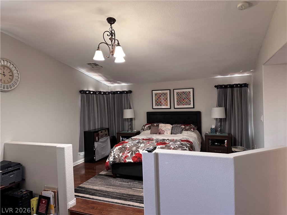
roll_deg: +2.0
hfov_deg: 71.6
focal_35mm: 24
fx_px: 199
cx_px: 144
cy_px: 108
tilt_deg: -2.0
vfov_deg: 56.8
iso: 320
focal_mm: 6.76
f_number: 1.78
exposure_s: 1/60
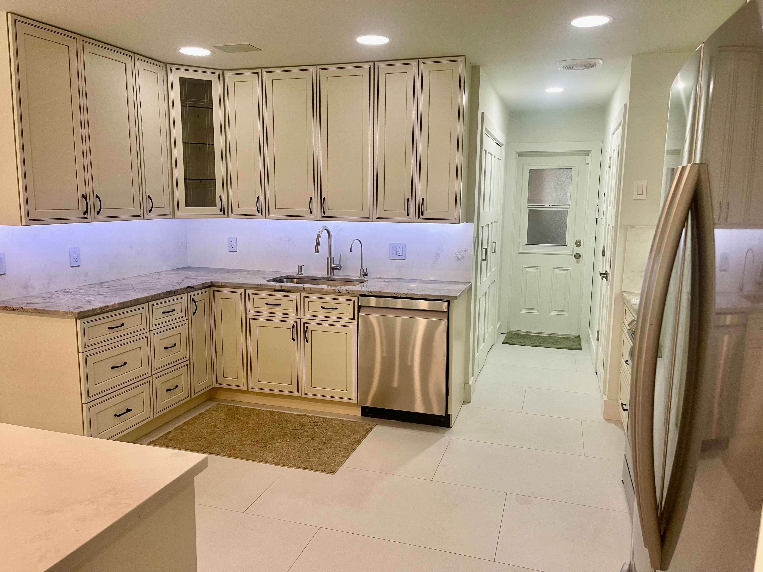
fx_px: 551
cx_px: 382
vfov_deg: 54.9
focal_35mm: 25
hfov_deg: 69.4
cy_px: 286
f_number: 1.6
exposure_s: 1/60
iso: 100
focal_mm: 5.1
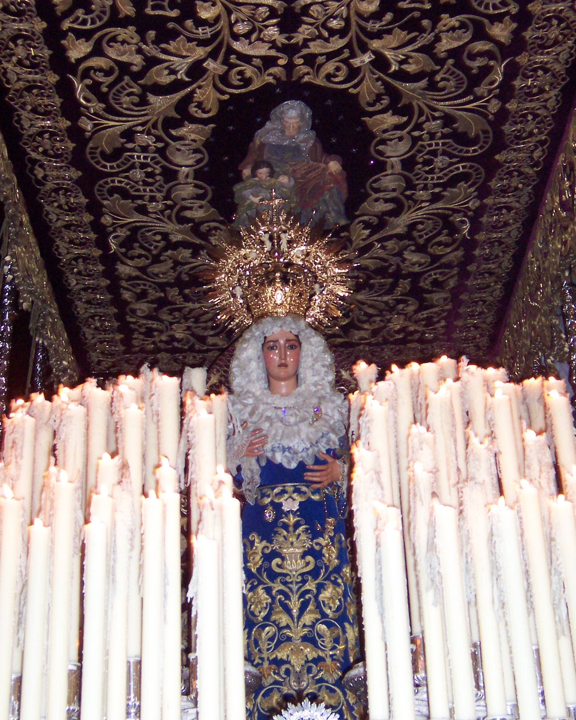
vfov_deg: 25.7
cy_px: 354
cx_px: 293
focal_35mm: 74
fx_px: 1577
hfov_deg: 20.7
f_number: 3.4
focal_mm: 10.4
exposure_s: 1/90
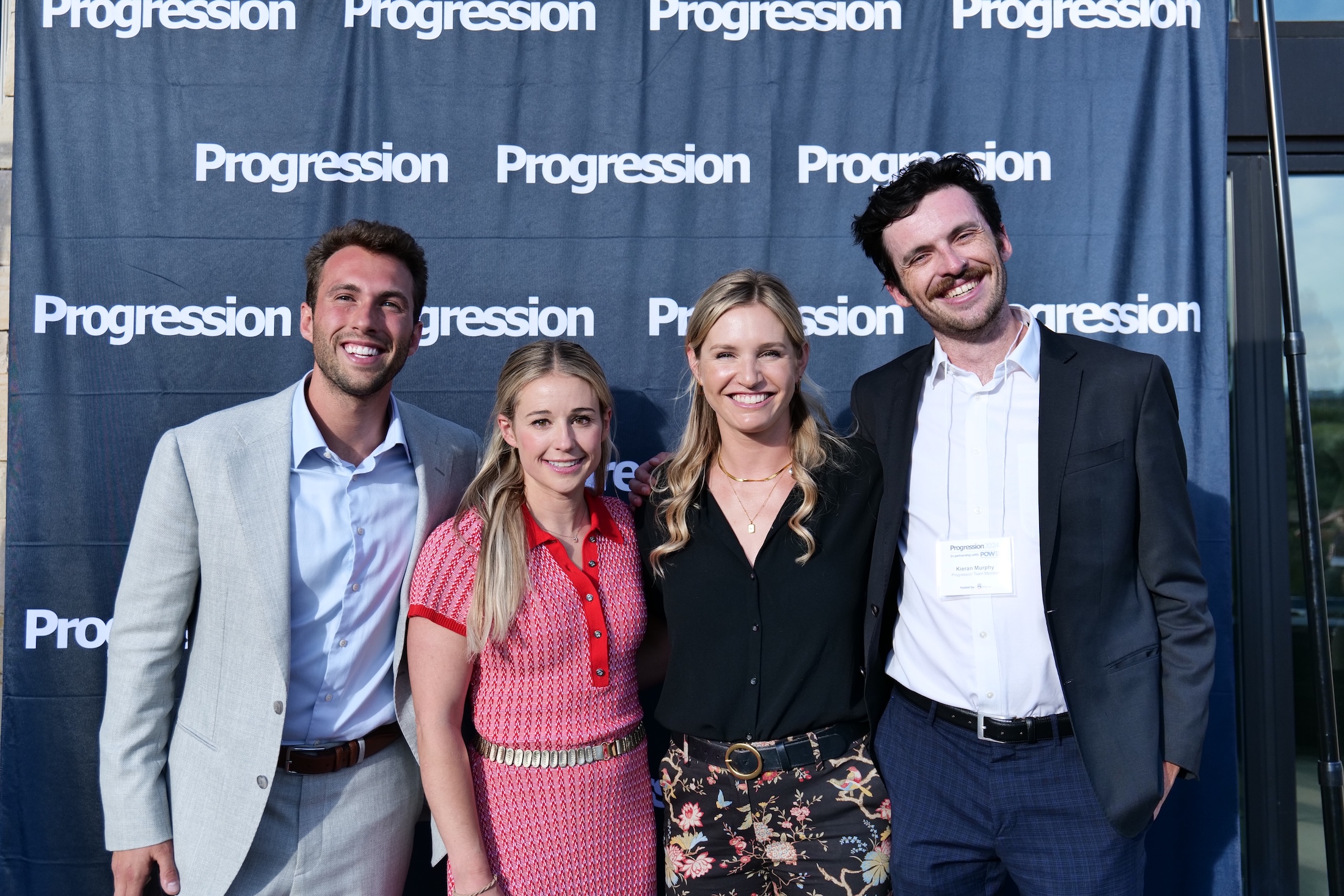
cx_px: 672
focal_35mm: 35
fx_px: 1307
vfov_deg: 37.9
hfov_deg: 54.4
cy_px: 448
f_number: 5.1
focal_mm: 35
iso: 640
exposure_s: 1/1600
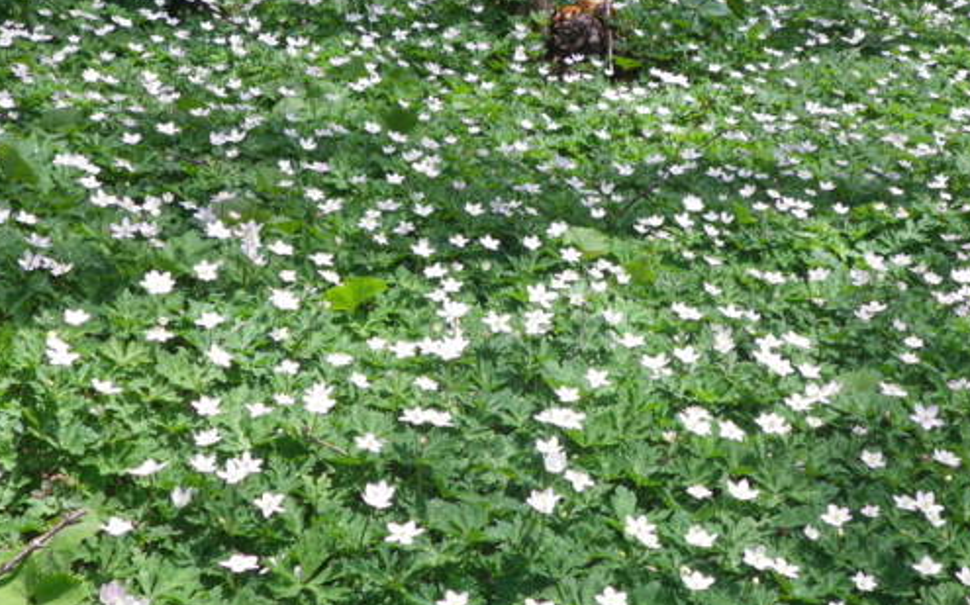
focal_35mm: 60
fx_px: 1586
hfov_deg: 34.0
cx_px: 555
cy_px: 168
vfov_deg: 21.5
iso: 64
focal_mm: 6.2
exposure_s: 1/250
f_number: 3.8
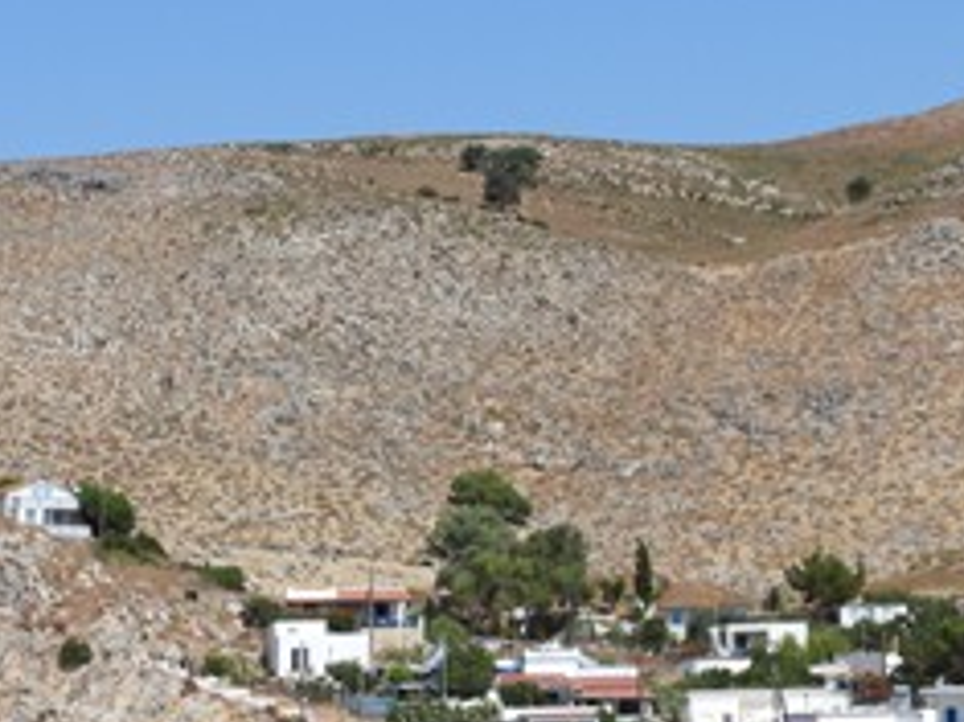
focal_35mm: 110
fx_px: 3062
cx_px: 796
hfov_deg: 17.7
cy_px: 45
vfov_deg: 13.3
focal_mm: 7.7
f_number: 3.2
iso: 100
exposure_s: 1/2000
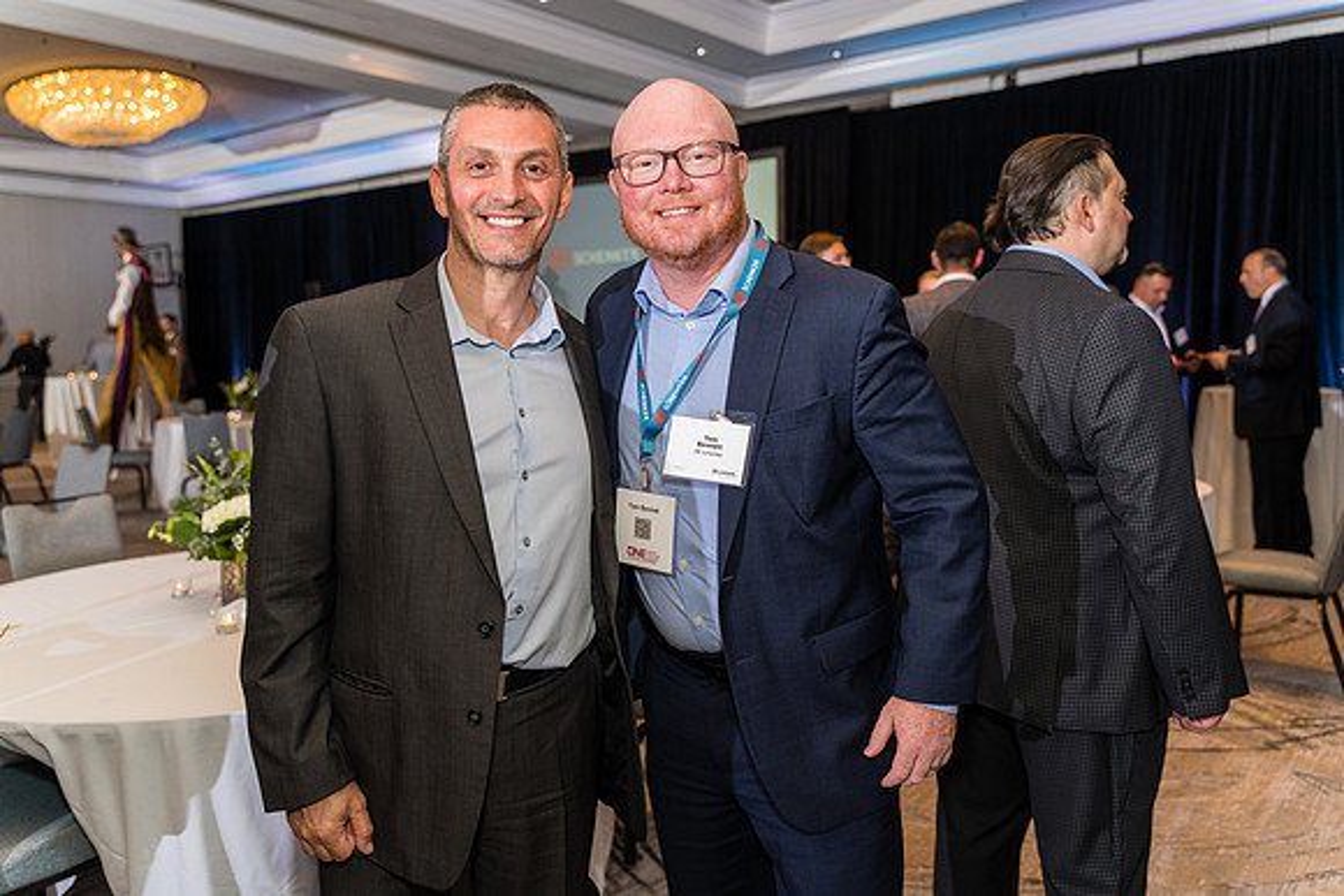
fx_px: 1046
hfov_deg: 65.5
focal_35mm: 28
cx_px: 672
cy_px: 448
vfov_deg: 46.4
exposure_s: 1/200
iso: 1600
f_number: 3.5
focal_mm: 28
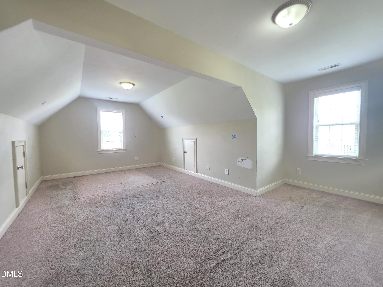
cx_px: 192
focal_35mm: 13
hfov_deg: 106.2
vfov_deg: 89.9
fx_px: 144
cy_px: 144
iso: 200
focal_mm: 2.2
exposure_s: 1/60
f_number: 1.9
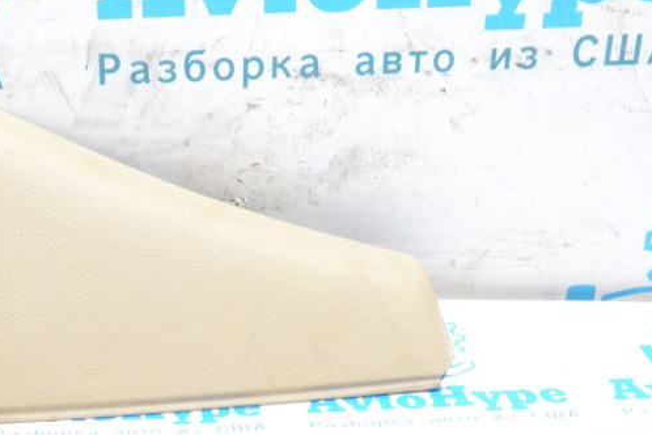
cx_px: 77
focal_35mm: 74
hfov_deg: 26.5
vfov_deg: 18.4
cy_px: 288
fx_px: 1340
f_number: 14
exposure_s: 1/80
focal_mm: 24
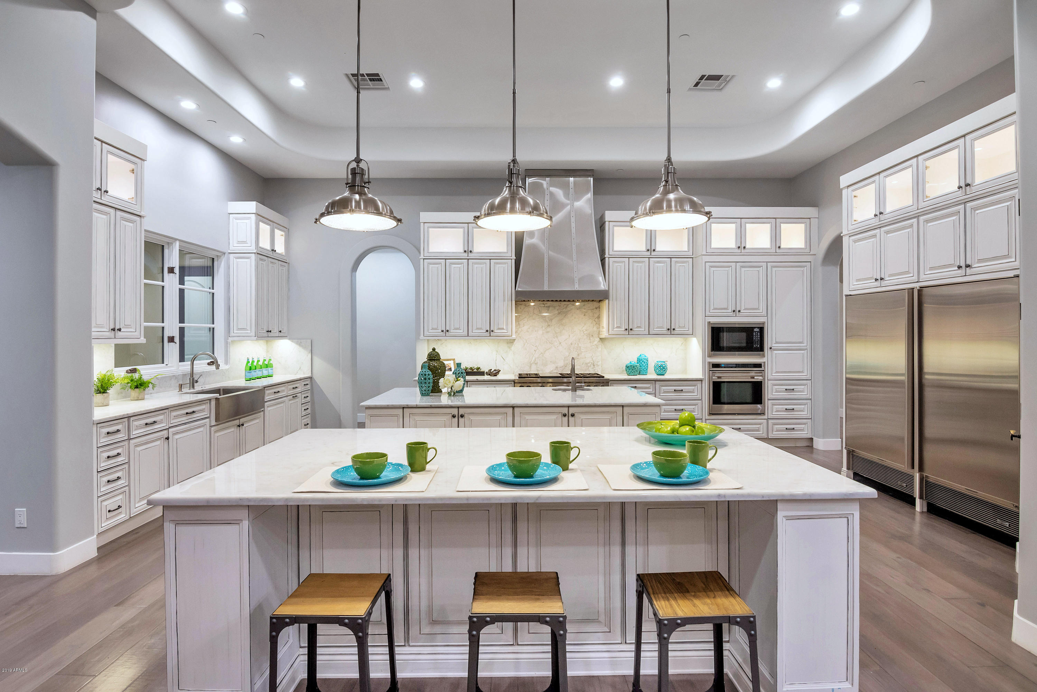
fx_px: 475
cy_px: 346
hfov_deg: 95.0
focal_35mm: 16
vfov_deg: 72.1
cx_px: 518
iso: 500
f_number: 6.3
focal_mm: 11
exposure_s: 1/25
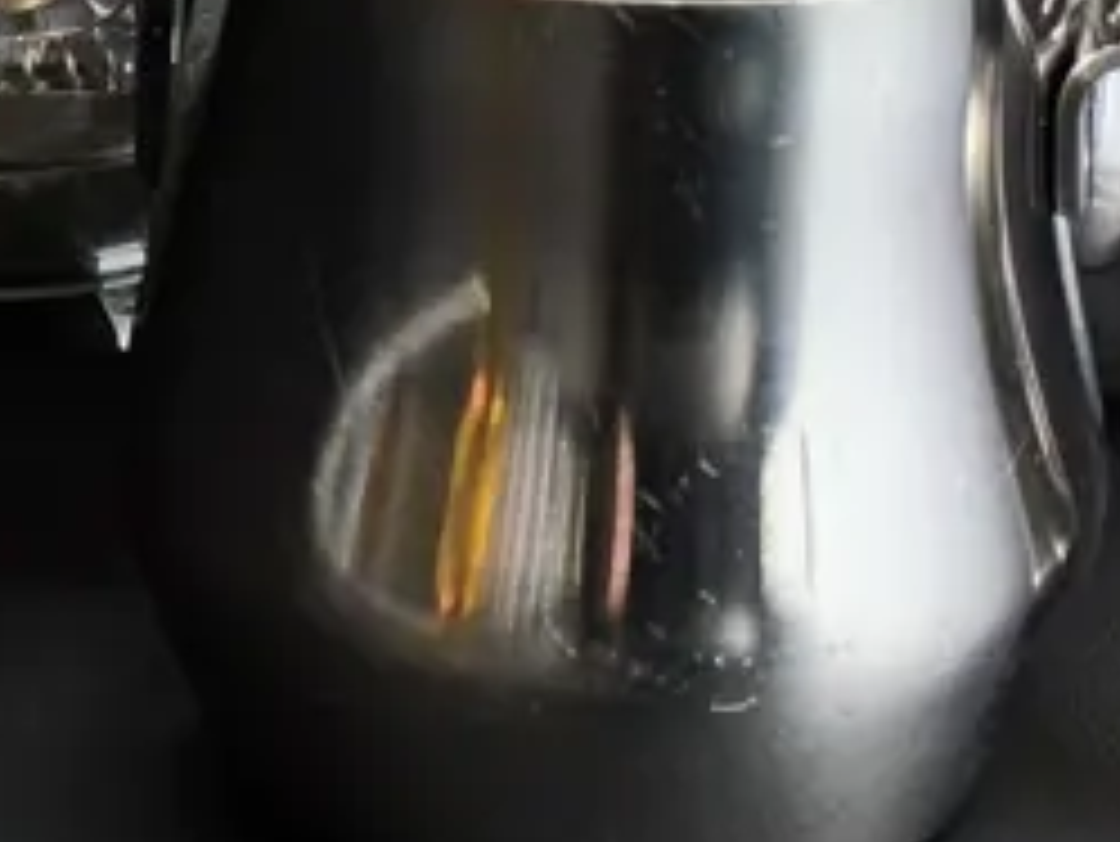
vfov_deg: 12.7
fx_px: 3593
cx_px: 490
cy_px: -405
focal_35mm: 111
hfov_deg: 17.7
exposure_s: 1/100
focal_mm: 2.87
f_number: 2
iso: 40
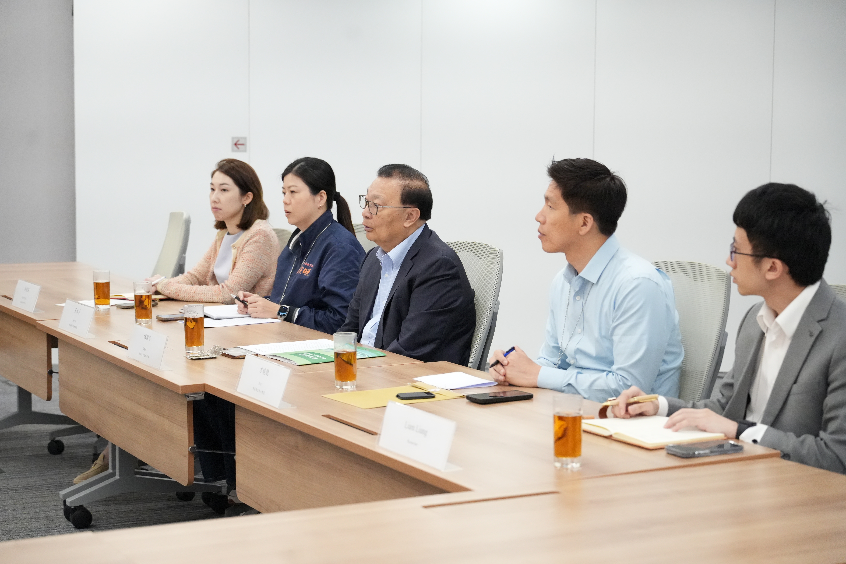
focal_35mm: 70
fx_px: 1645
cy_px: 282
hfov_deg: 28.8
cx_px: 423
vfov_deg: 19.5
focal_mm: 70
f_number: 4
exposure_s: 1/250
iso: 10000
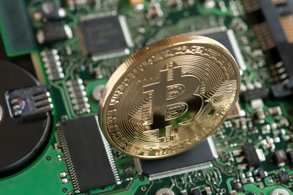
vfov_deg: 13.0
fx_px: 854
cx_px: 146
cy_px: 98
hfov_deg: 19.5
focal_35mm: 105
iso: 100
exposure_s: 2.5
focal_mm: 105
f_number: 11
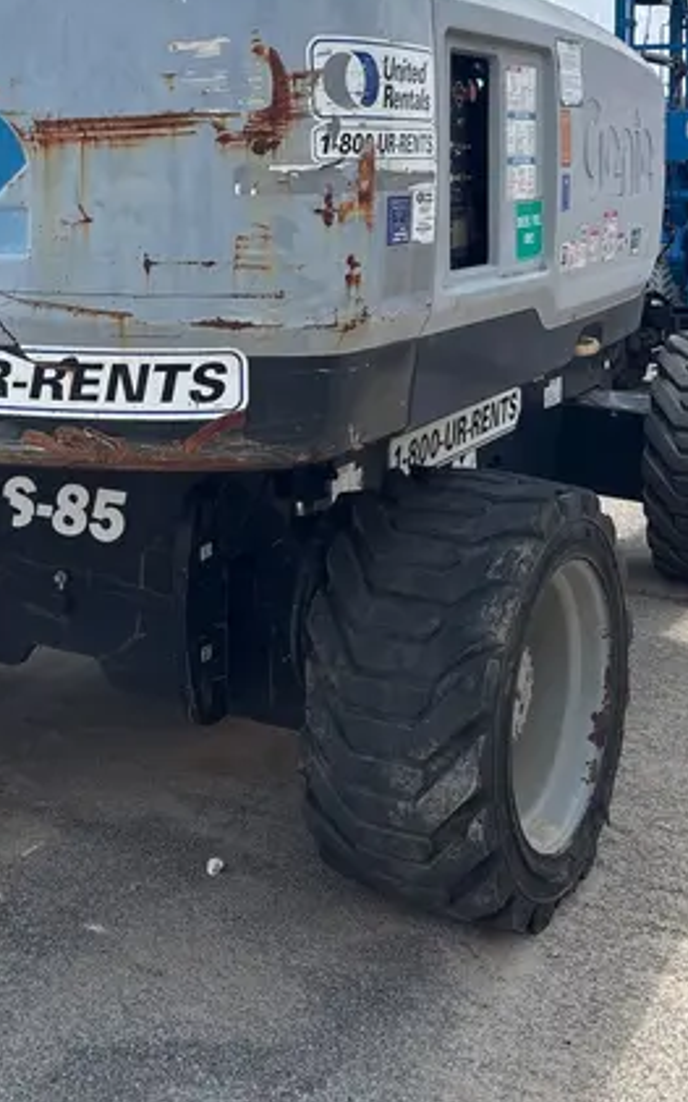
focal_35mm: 48
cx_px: 144
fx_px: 1441
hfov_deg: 26.4
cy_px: 219
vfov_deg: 40.1
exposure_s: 1/3448
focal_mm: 5.96
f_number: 1.6
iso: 50
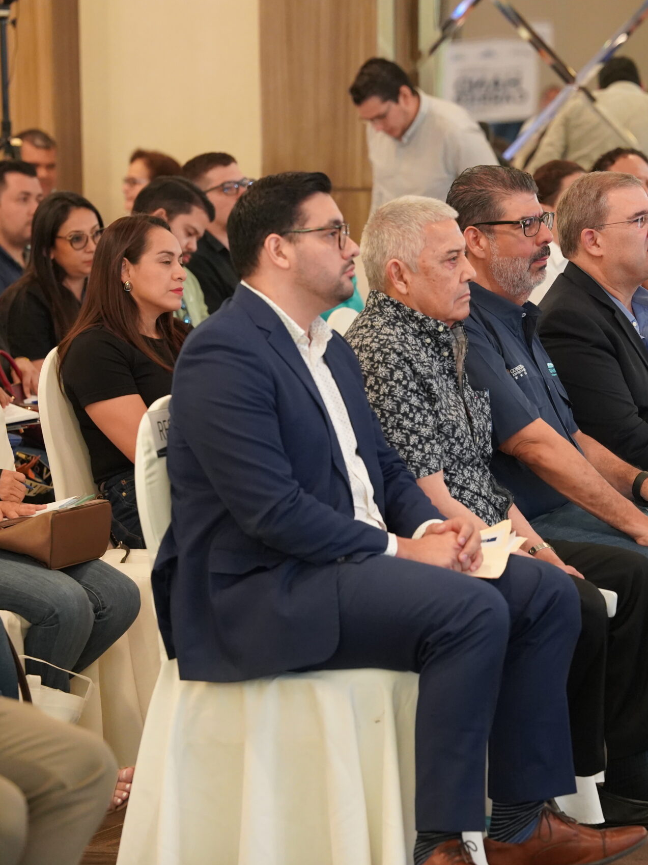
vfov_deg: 11.4
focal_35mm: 174
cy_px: 432
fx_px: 4344
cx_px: 415
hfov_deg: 8.5
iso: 5000
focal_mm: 120
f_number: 4
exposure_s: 1/160
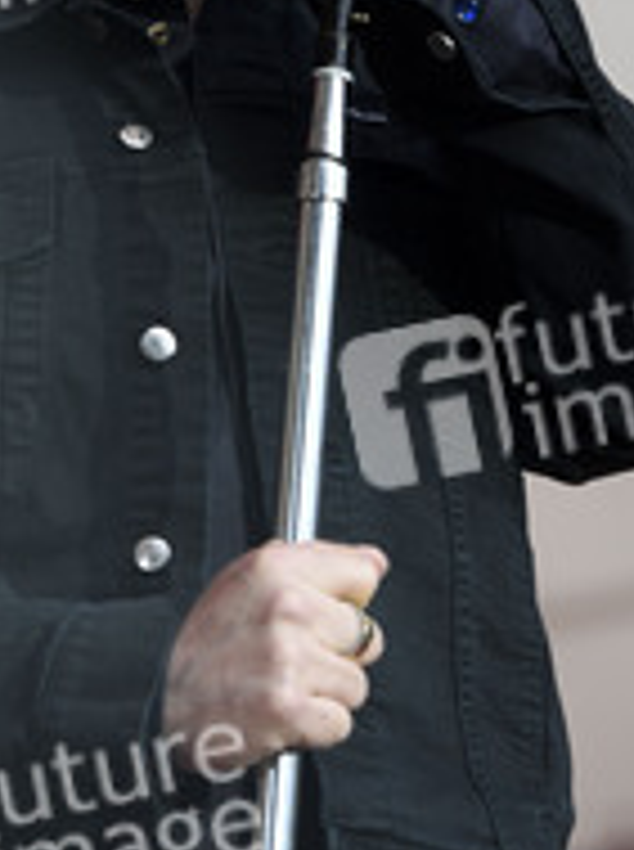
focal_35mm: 275
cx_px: 162
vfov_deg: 7.2
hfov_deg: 5.4
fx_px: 6738
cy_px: 157
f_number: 5
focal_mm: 135
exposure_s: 1/400
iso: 800
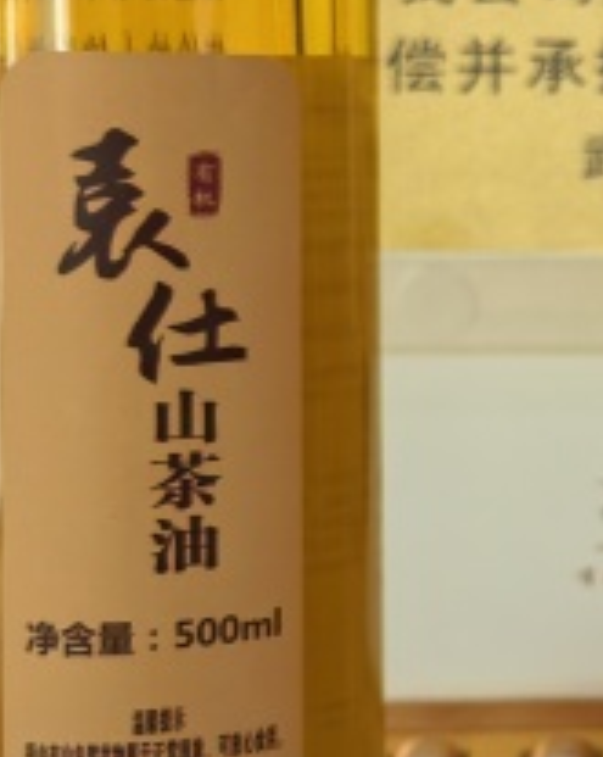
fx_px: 2280
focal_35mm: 102
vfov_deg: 18.7
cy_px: 190
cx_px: 965
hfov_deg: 13.9
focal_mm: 5.52
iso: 160
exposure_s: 1/50
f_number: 1.9
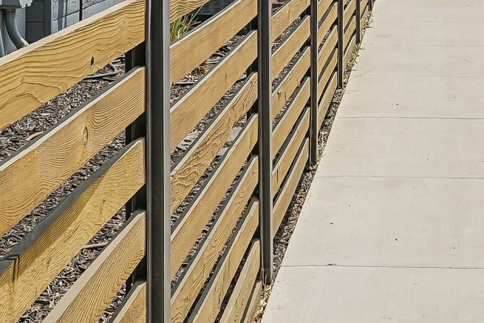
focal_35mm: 100
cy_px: -127
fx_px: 1345
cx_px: 440
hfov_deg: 20.0
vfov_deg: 13.1
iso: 100
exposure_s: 1/200
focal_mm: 32
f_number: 8
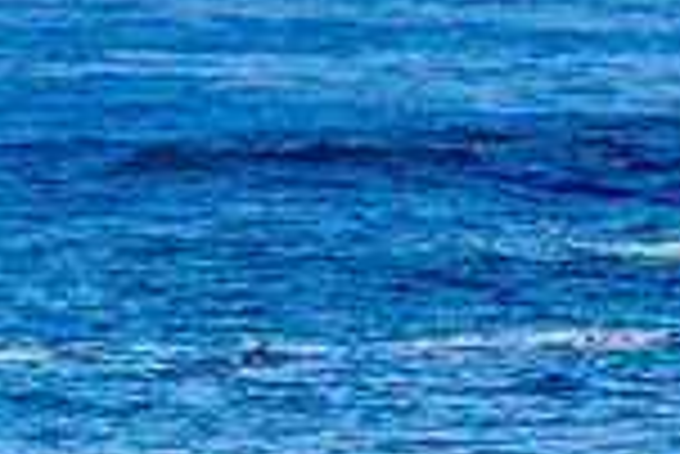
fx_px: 44620
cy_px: 616
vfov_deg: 0.6
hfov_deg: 0.9
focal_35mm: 2360
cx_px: -240
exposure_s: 1/2000
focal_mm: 500
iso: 280
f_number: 5.6
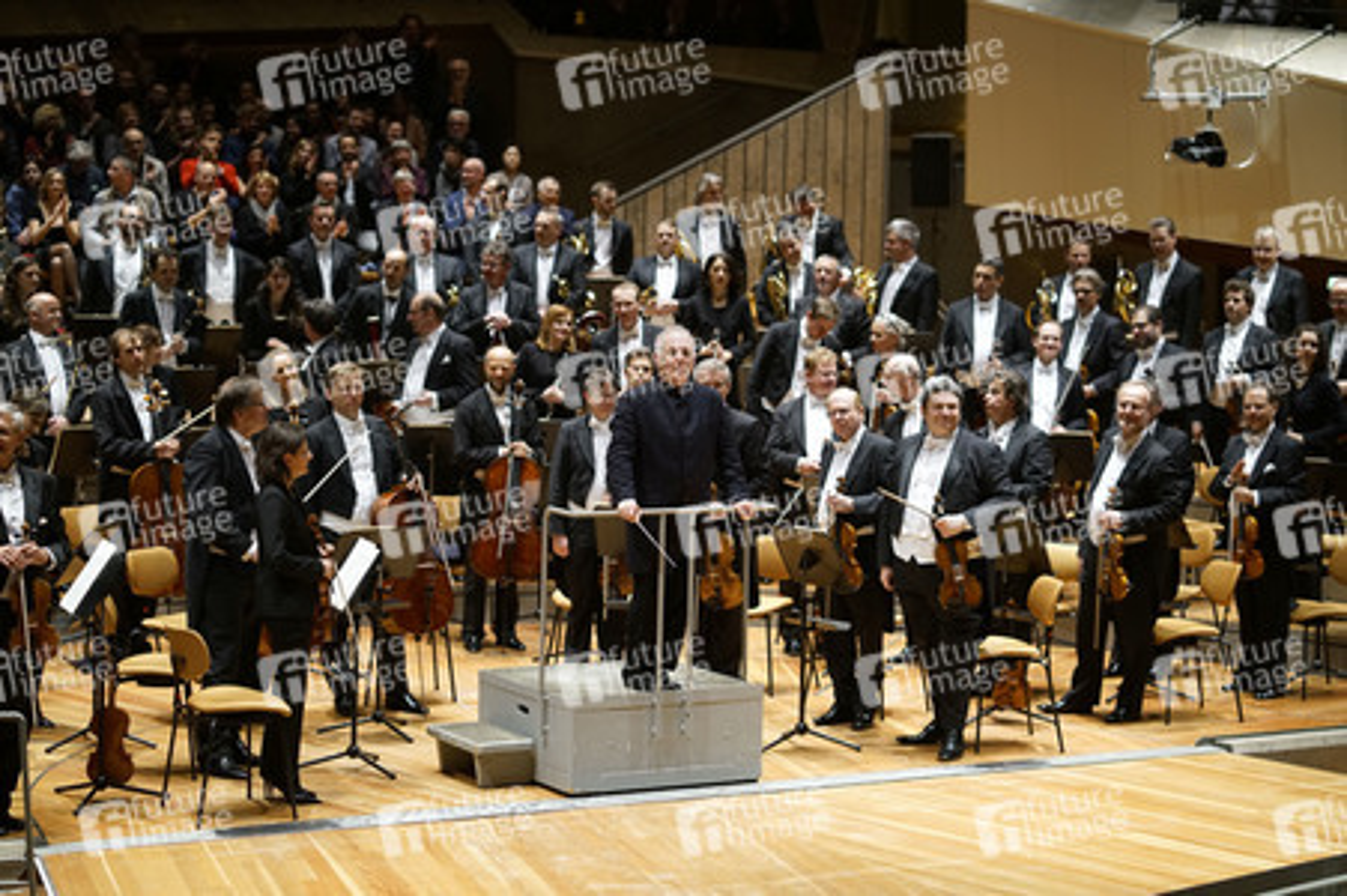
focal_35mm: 85
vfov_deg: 16.0
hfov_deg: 23.9
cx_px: 674
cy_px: 448
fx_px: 3178
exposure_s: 1/160
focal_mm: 85
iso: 1250
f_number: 2.5
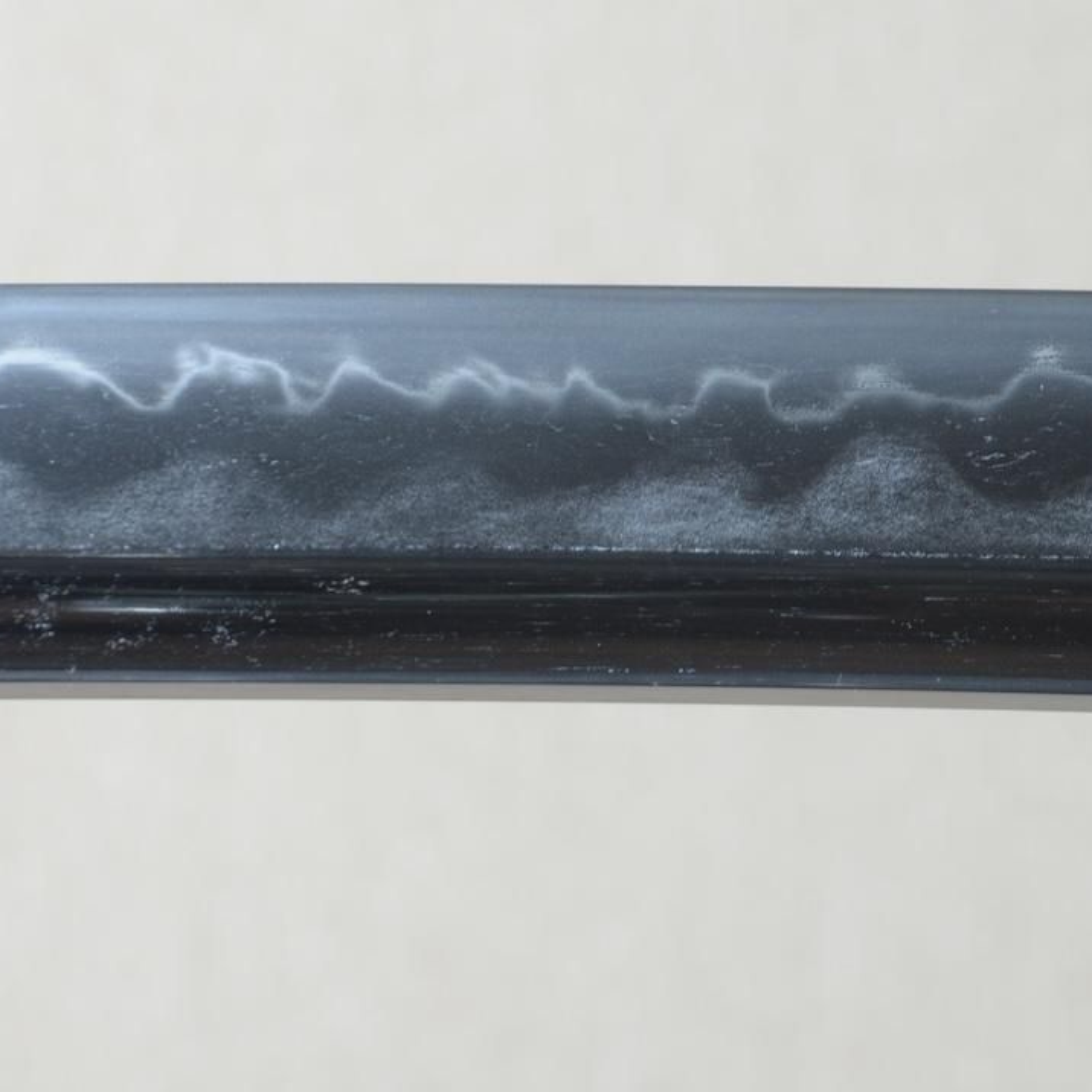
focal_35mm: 224
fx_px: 7995
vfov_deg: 7.8
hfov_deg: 7.8
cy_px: 390
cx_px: 860
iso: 400
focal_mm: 90
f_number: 11
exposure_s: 1/1.6
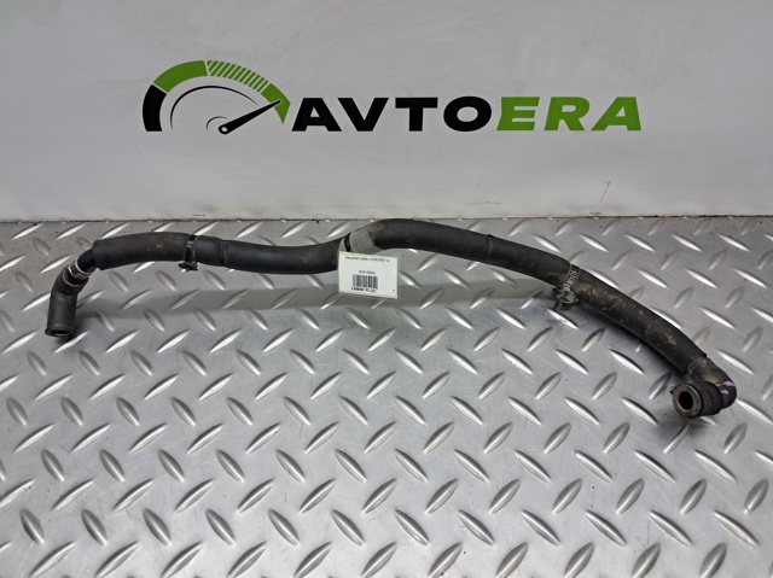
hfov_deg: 65.4
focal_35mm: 27
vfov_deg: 51.3
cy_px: 289
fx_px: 602
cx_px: 386
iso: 100
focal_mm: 4
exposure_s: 1/50
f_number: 1.8
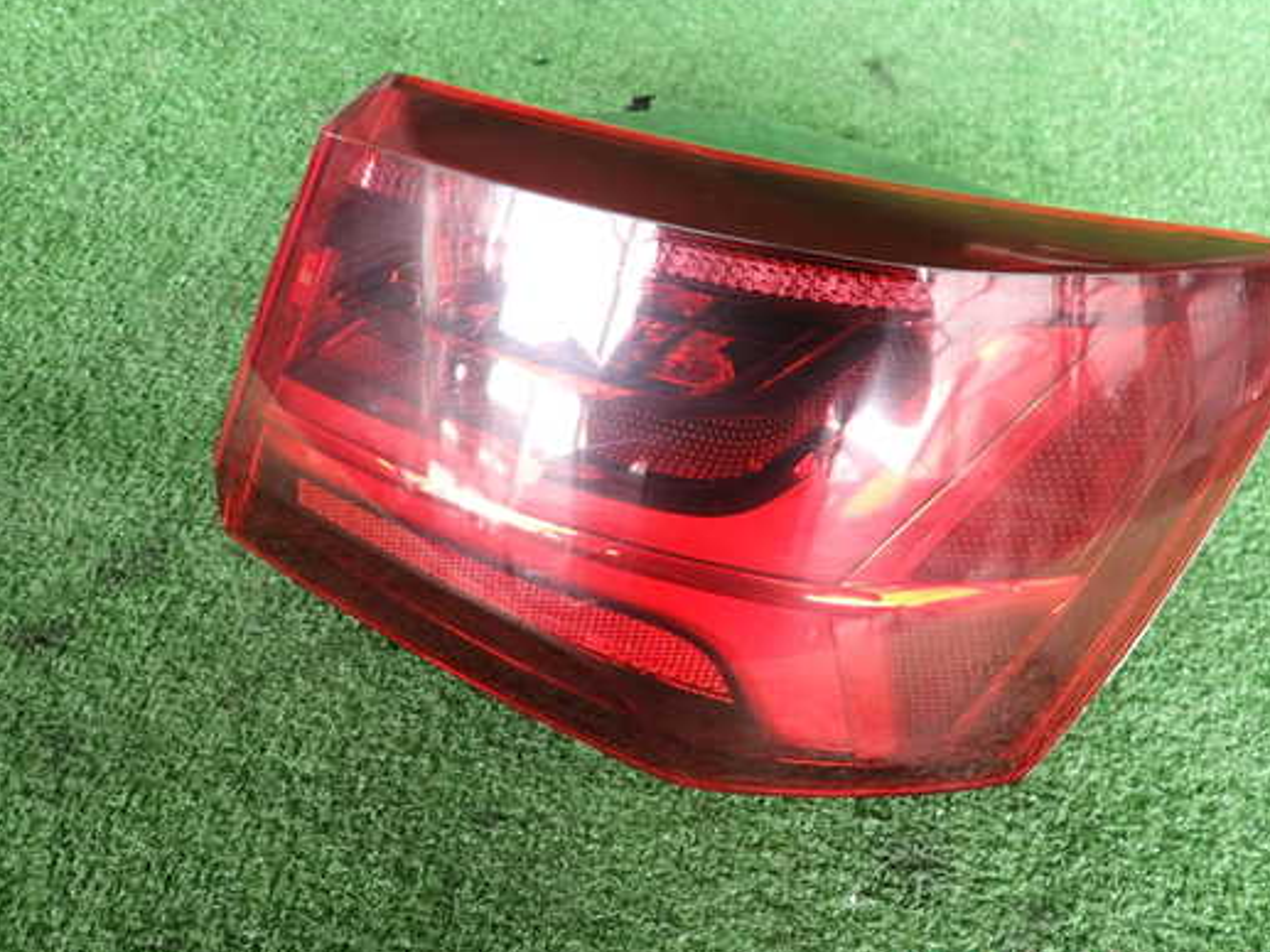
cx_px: 725
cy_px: 461
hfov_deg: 61.4
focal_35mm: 29
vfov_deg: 48.2
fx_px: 1064
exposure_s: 1/30
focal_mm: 4.5
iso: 200
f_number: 2
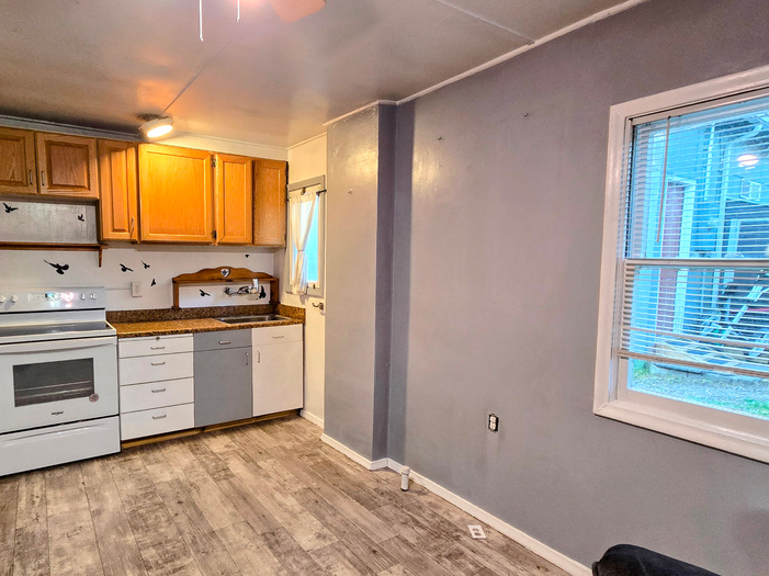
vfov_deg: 68.6
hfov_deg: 84.4
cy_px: 305
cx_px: 343
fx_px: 422
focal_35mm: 19
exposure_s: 1/60
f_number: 2.2
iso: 250
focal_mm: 2.2
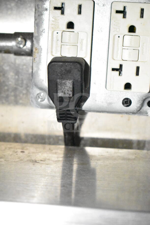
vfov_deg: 24.6
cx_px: 75
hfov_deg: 16.6
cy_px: 112
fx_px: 515
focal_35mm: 82
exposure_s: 1/100
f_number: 5.6
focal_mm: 55
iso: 22800
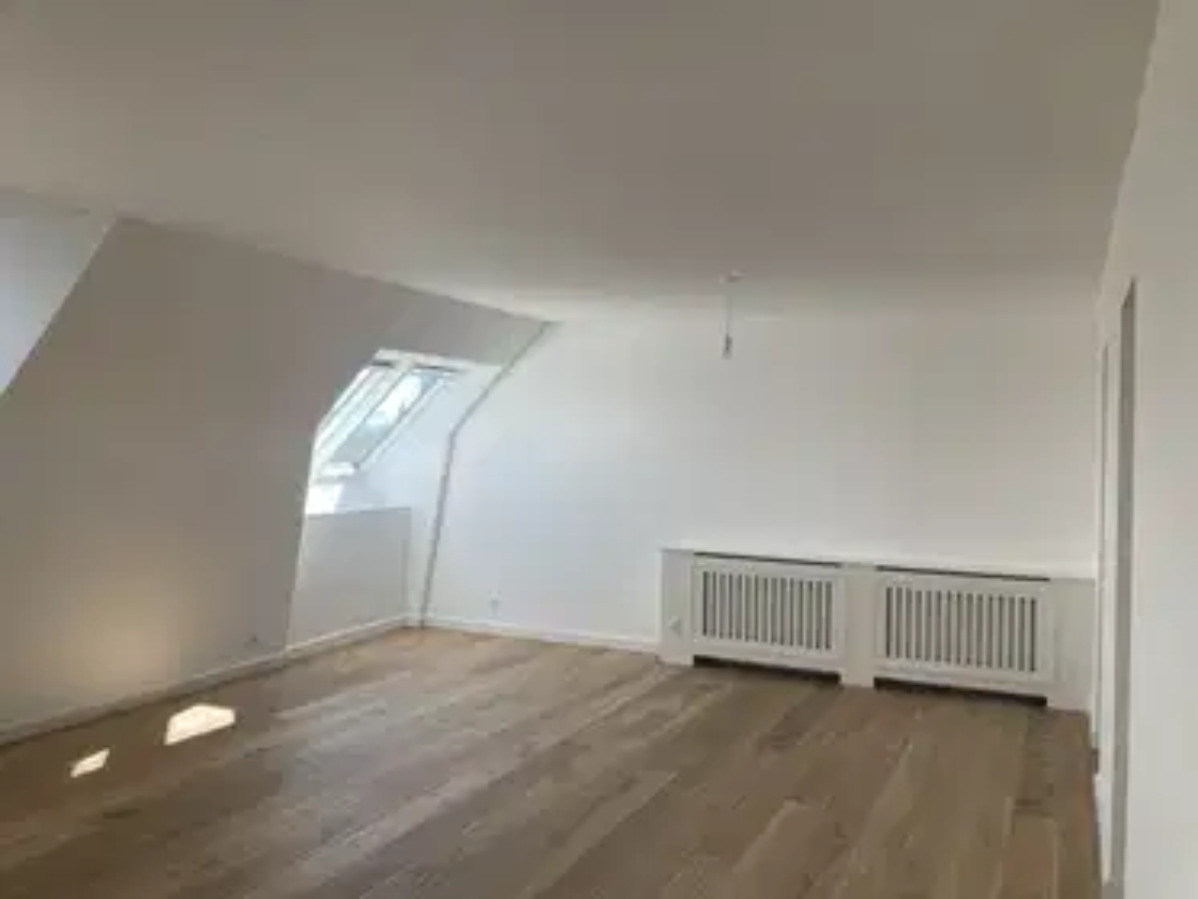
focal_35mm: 28
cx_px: 599
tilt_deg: +1.0
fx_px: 969
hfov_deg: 63.4
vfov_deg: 49.8
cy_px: 450
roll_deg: -1.4
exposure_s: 1/168
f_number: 1.8
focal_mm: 3.99
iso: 20
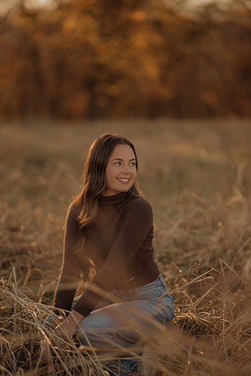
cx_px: 122
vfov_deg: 22.9
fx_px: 930
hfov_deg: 15.4
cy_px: 188
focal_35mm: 89
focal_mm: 85
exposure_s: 1/1250
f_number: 1.4
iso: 200
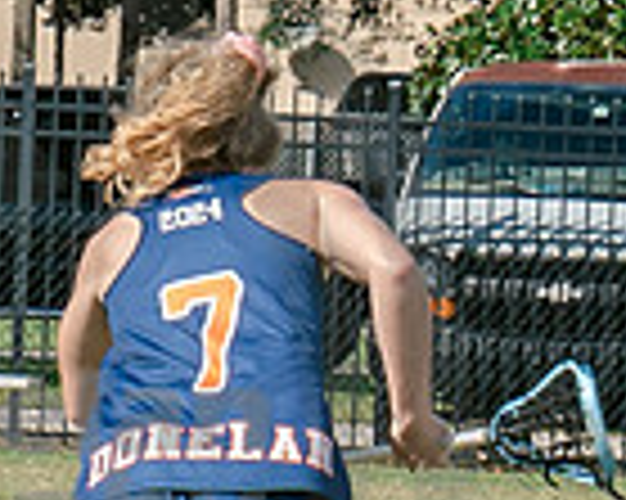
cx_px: -373
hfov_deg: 2.5
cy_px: 480
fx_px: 14182
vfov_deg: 2.0
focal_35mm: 766
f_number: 5.6
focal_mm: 70
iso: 250
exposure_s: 1/1000
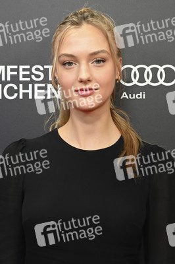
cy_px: 132
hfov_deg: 20.9
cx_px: 88
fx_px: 475
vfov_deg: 31.0
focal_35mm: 65
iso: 1000
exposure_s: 1/125
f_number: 8
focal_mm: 65
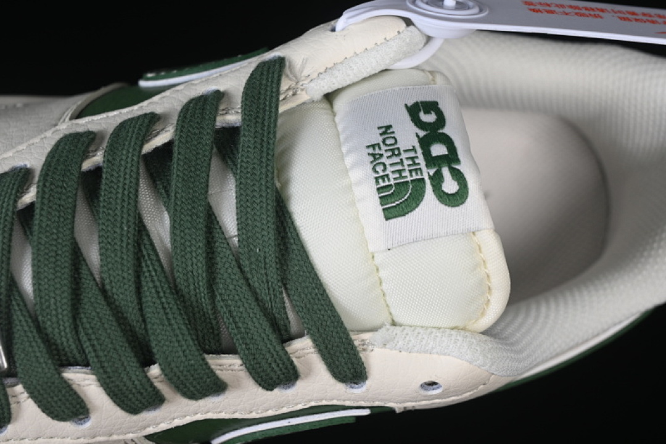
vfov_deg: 18.2
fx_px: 1387
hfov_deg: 27.0
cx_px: 333
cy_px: 222
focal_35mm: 75
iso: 160
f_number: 7.1
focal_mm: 50
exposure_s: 1/80
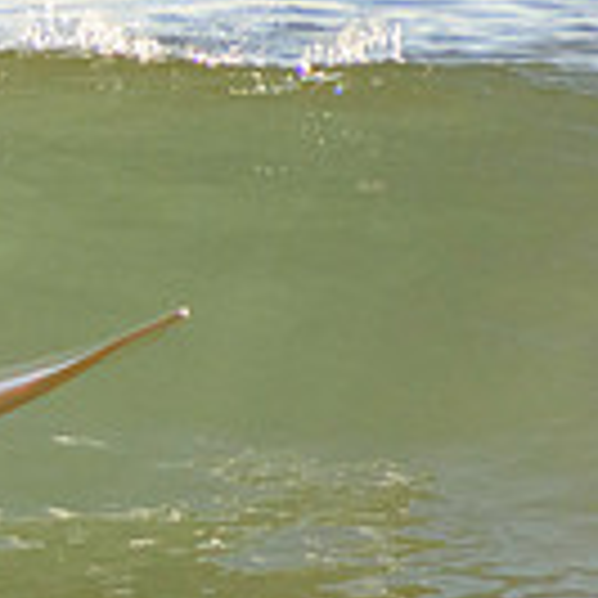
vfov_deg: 1.0
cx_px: -697
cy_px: 209
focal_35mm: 1773
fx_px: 34653
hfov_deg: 1.0
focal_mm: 320
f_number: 5.6
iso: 560
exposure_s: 1/2500
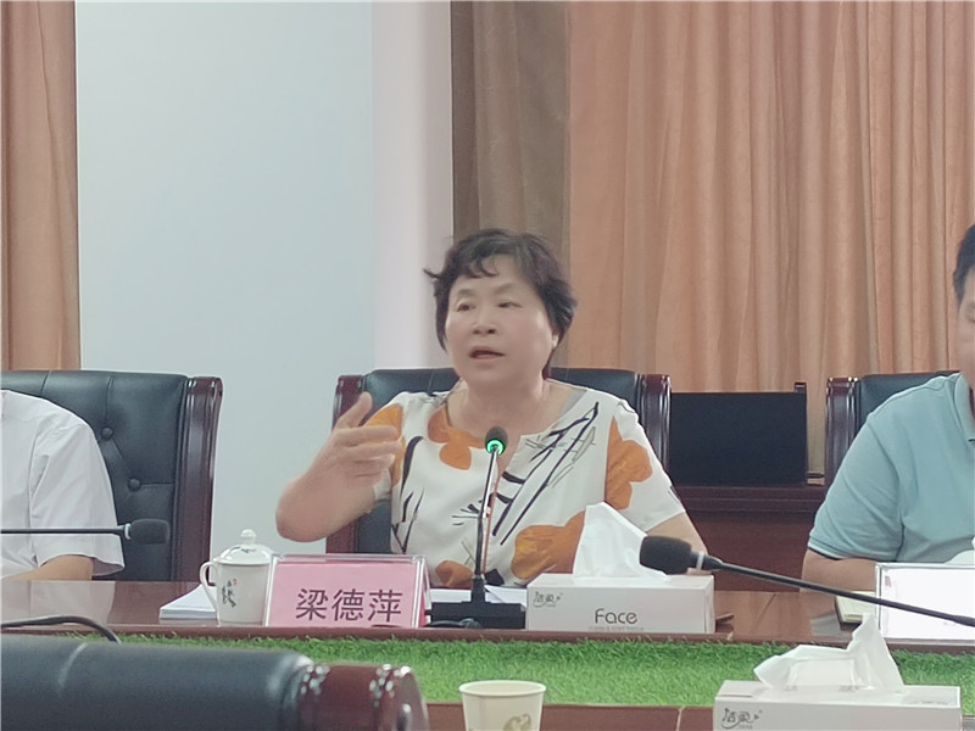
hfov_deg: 20.7
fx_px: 2676
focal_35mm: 95
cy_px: 366
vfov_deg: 15.6
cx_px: 488
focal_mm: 5.52
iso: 1088
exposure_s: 1/100
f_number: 1.9
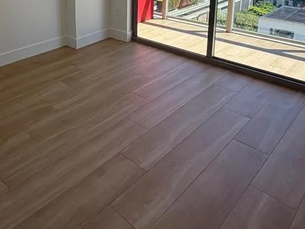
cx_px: 77
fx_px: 300
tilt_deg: -13.5
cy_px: 1
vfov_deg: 37.4
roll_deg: +1.0
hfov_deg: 51.7
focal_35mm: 34
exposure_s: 1/191
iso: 40
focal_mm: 2.22
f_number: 2.2
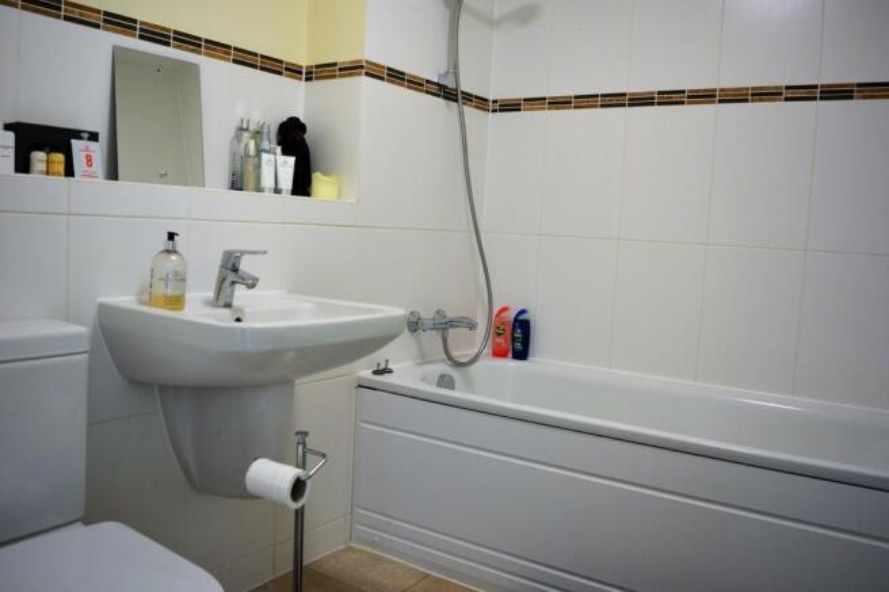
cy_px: 296
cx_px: 444
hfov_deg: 67.4
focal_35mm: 27
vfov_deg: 47.9
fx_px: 667
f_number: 4
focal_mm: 18
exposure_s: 1/60
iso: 800
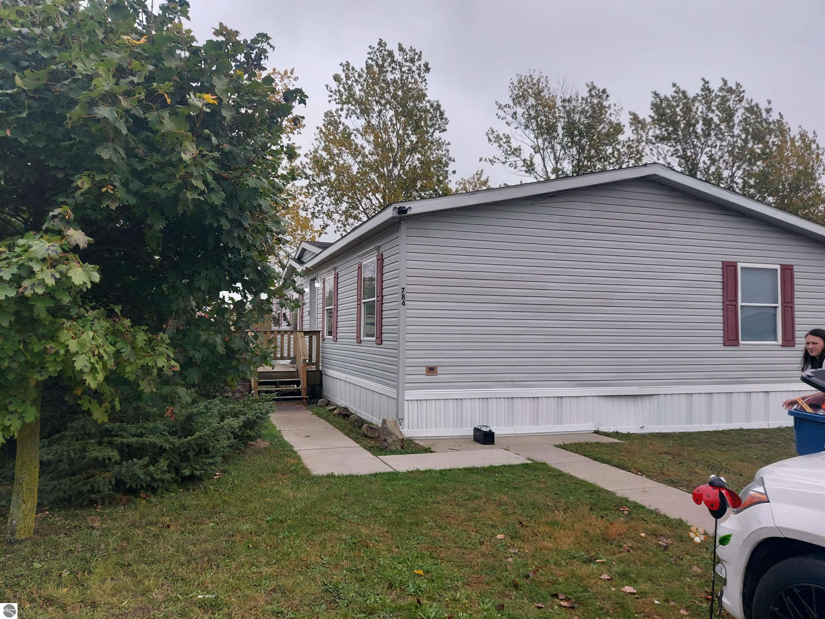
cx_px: 412
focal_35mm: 25
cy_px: 310
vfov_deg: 54.9
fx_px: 596
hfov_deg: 69.4
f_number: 2
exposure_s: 1/368
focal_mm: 4.6
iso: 50
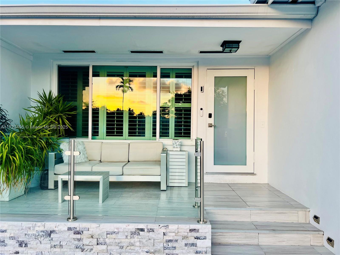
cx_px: 170
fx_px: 255
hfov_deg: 67.3
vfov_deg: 53.1
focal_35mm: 26
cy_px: 128
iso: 40
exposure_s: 1/232
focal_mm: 5.7
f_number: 1.5
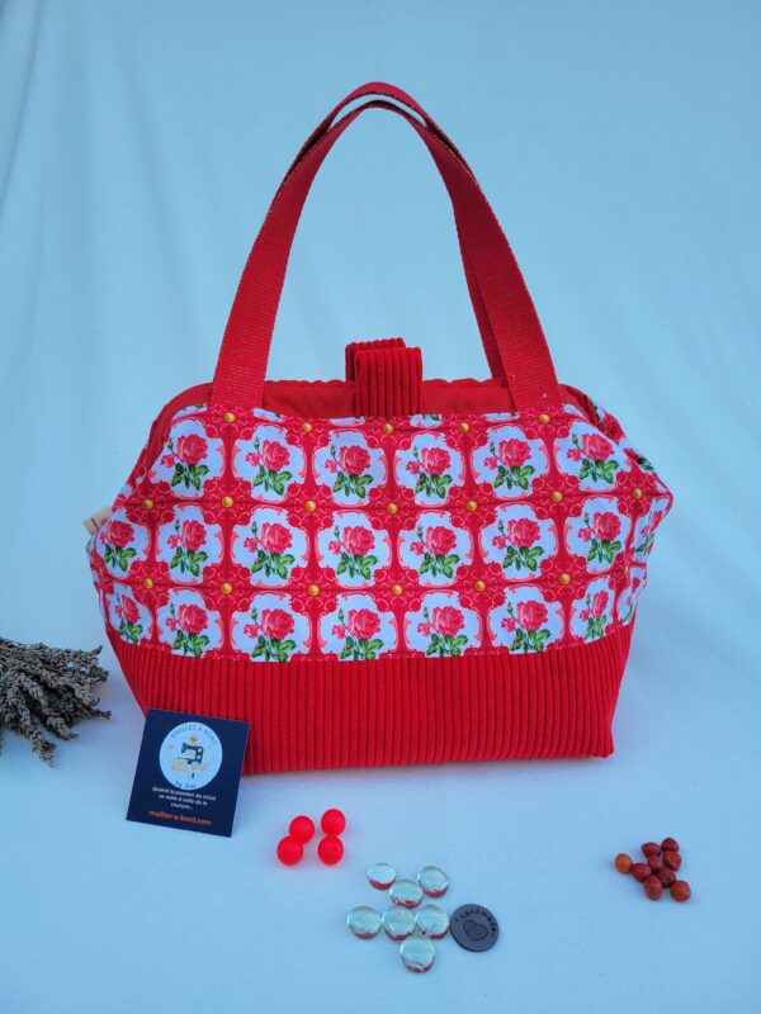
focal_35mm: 26
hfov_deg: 53.1
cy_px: 507
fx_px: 762
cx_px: 380
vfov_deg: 67.3
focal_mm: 5.4
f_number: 1.8
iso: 40
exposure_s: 1/154
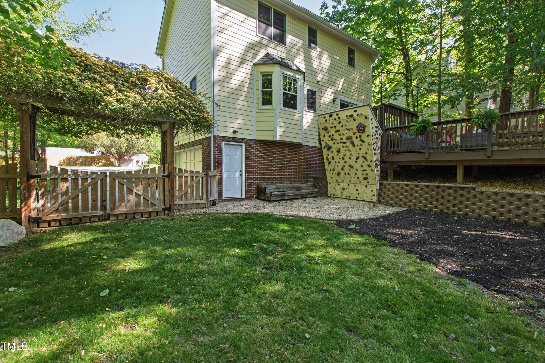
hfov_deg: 100.4
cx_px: 272
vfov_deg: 77.3
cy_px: 182
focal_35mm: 15
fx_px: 227
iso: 500
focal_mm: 10
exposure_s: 1/80
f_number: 8
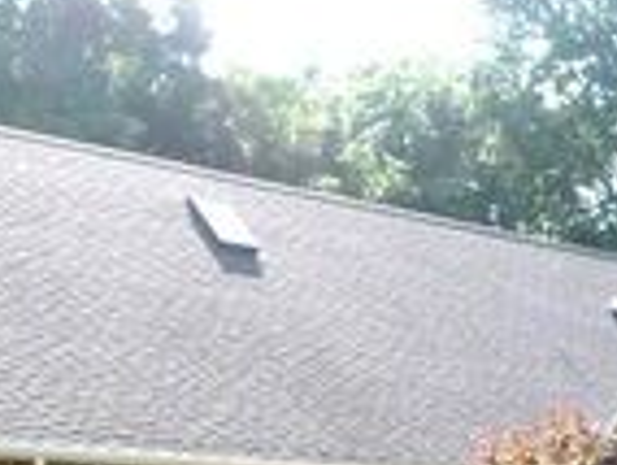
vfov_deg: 15.9
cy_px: 611
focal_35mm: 88
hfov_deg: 21.6
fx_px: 1571
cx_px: 574
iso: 100
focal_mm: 4.4
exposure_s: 1/500
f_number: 3.2
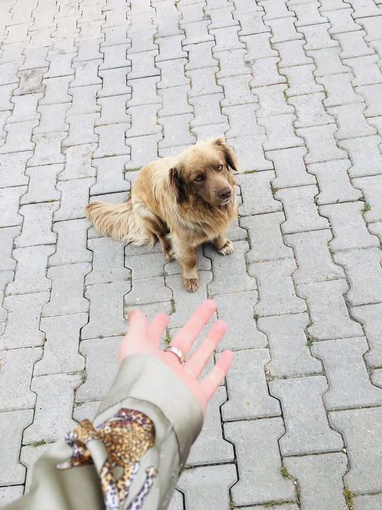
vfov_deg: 61.7
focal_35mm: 29
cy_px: 255
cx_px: 191
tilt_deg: -55.2
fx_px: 427
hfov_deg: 48.2
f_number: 2.2
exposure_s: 1/159
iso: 25
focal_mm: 4.15
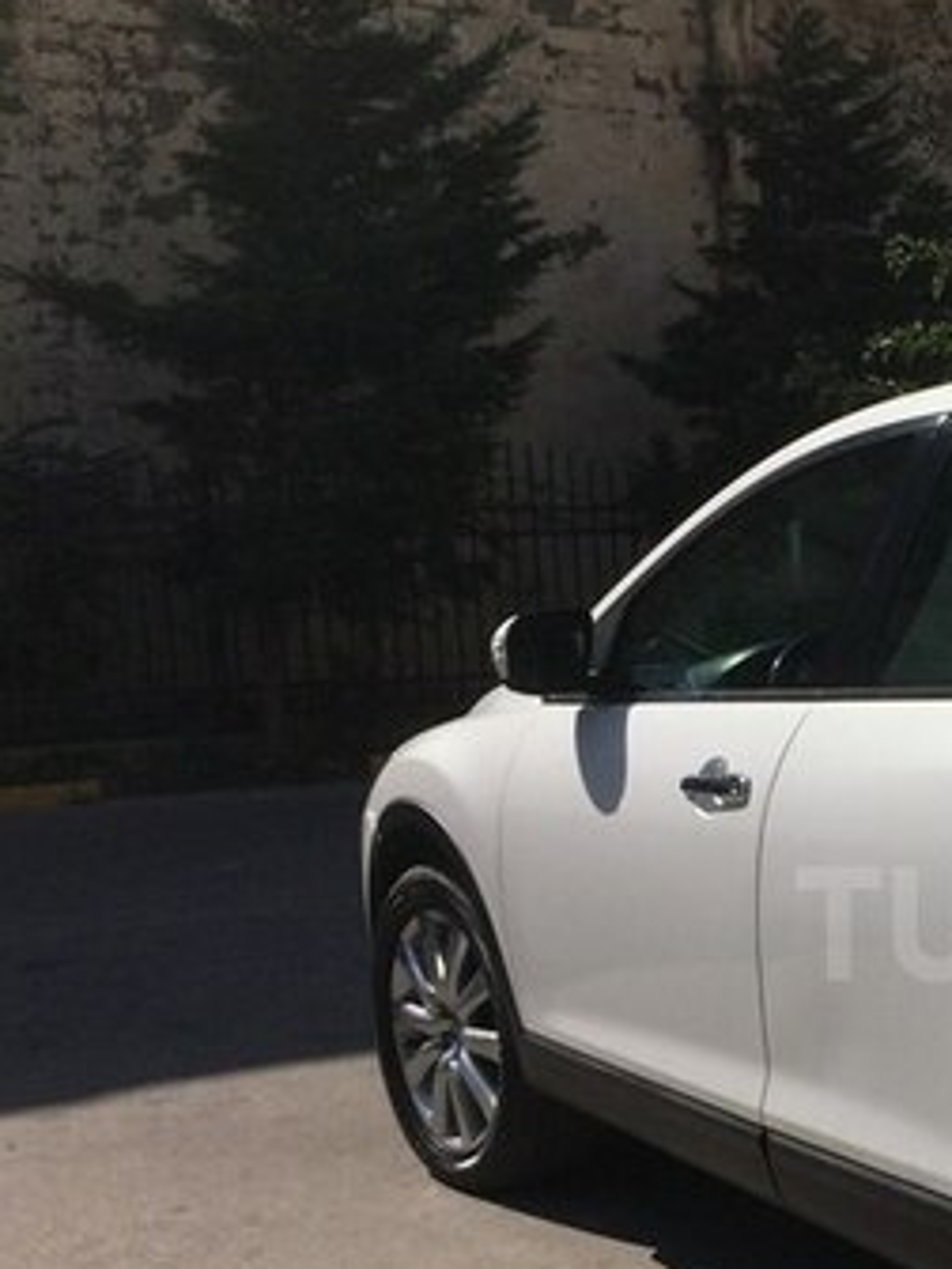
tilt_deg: -12.9
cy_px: 923
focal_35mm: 57
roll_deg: +0.2
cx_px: 1182
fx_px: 2090
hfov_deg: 23.2
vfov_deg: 33.2
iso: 32
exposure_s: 1/3731
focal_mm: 4.15
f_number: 2.2
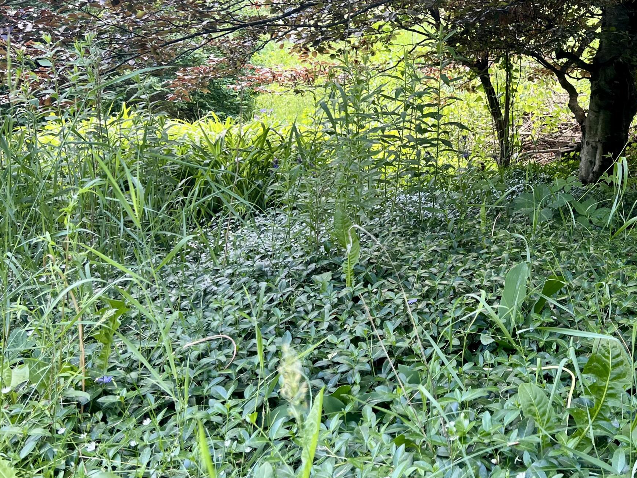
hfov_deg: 41.4
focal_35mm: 45
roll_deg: -2.3
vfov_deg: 31.7
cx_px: 439
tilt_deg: -6.5
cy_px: 126
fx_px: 828
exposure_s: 1/121
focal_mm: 5.7
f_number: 1.5
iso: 64
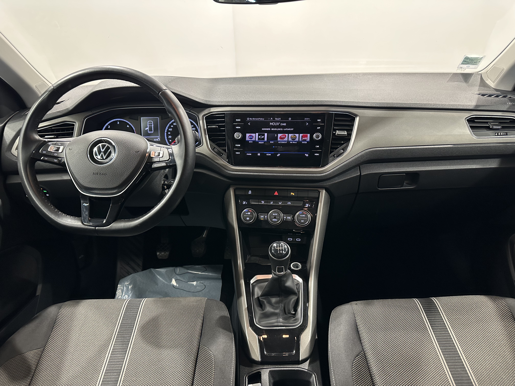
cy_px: 193
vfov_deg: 56.8
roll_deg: +1.8
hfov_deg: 71.6
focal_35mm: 24
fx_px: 357
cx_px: 258
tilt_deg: -23.8
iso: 250
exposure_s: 1/50
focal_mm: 6.86
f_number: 1.78
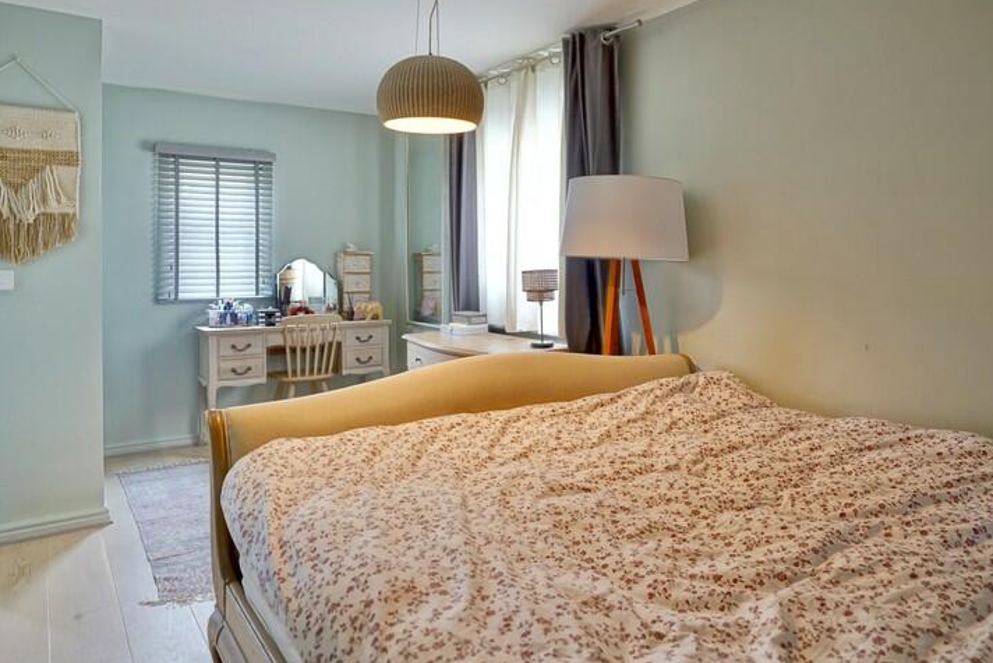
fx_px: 635
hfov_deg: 75.8
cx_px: 555
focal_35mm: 23
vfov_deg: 54.7
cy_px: 260
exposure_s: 1/3
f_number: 2.8
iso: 100
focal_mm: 16
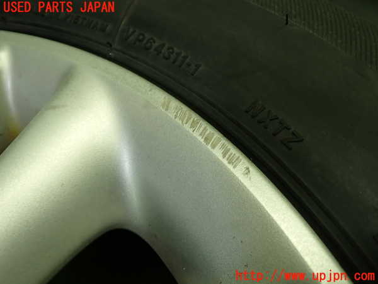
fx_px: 349
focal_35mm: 32
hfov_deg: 56.8
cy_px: 142
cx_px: 189
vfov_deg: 44.2
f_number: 2.4
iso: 160
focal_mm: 5.79
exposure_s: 1/60
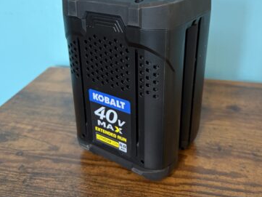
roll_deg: +0.8
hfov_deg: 51.3
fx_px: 273
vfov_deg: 39.2
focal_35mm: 36
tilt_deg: -21.7
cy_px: 65
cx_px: 134
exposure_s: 1/60
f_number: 1.6
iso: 250
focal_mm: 5.96
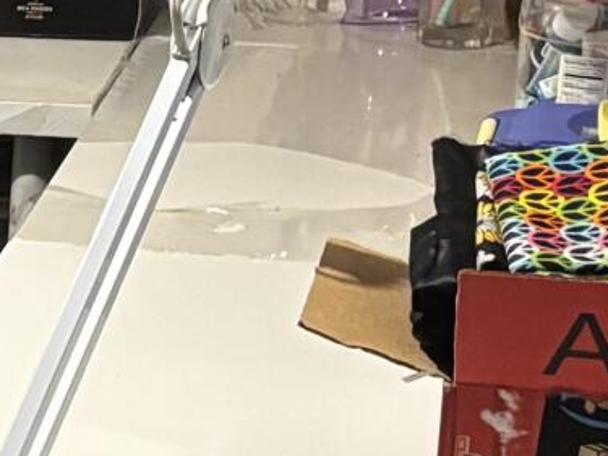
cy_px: 415
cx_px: -1047
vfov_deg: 7.1
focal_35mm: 208
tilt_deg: -16.0
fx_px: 3652
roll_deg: +1.1
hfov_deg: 8.4
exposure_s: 1/60
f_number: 1.6
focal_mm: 5.96
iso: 400
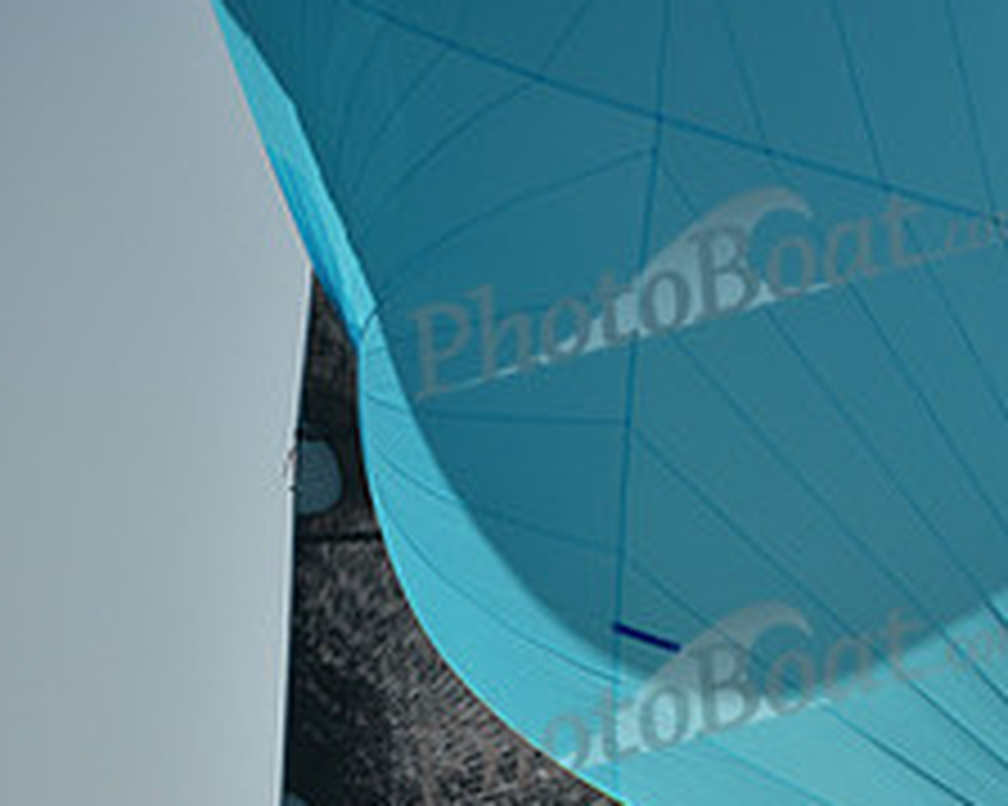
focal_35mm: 973
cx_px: 1278
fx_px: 29015
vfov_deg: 1.6
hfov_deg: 2.0
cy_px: 867
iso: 250
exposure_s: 1/2500
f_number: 5
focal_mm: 400
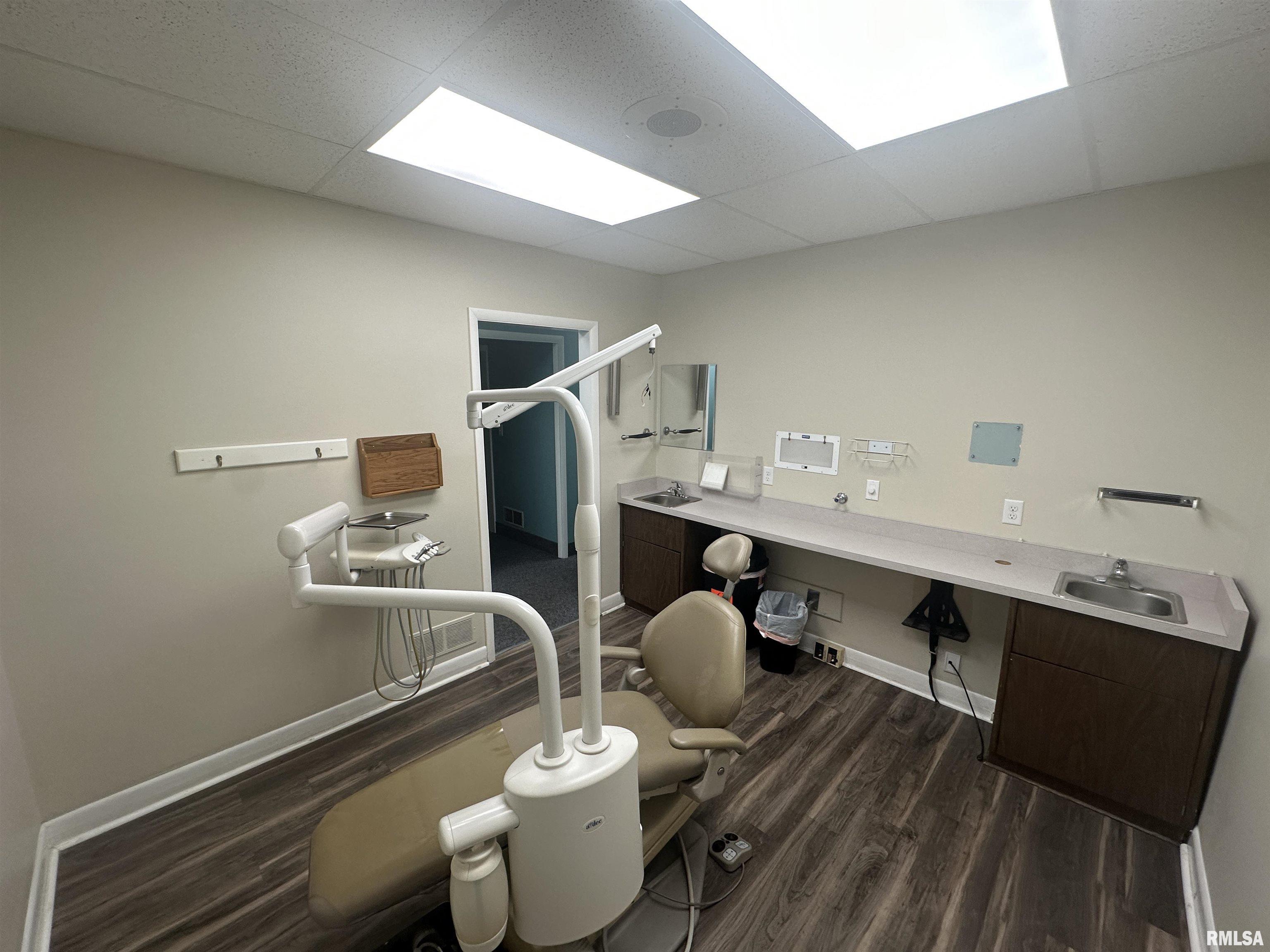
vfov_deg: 85.7
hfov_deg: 102.1
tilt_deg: -10.0
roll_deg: -0.4
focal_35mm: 14
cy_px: 476
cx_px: 635
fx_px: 514
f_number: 2.2
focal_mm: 2.22
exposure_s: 1/120
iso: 160
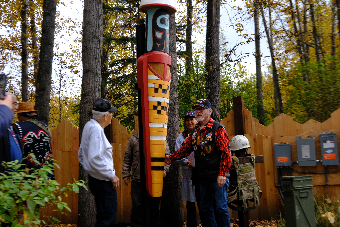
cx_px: 170
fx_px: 434
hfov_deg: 42.7
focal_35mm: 46
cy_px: 114
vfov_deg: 29.2
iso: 250
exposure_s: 1/180
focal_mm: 30.8
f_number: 5.6
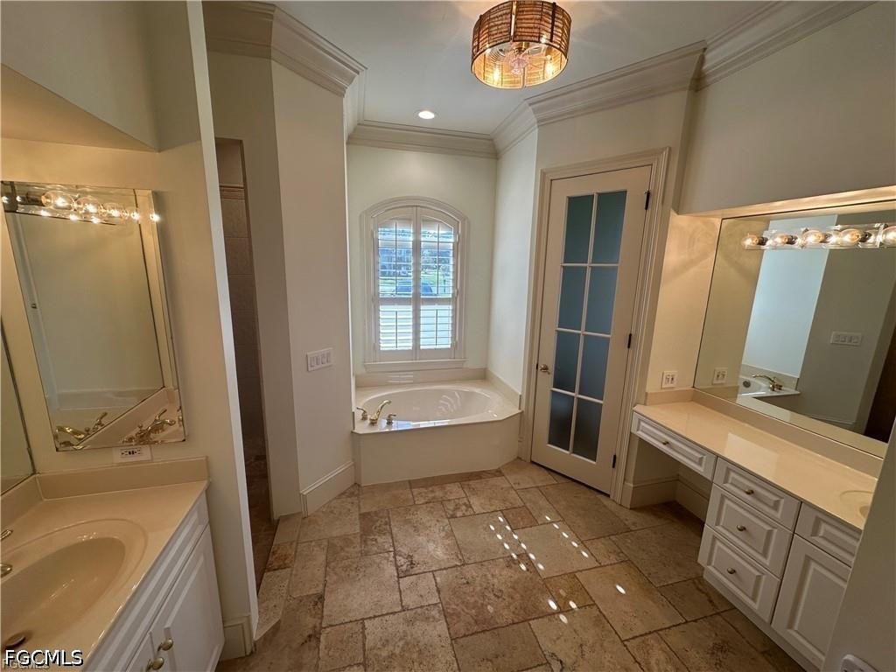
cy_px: 336
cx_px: 448
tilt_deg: -11.3
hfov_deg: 102.1
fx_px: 362
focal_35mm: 14
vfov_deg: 85.7
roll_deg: -1.3
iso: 50
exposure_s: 1/120
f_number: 2.2
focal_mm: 2.22
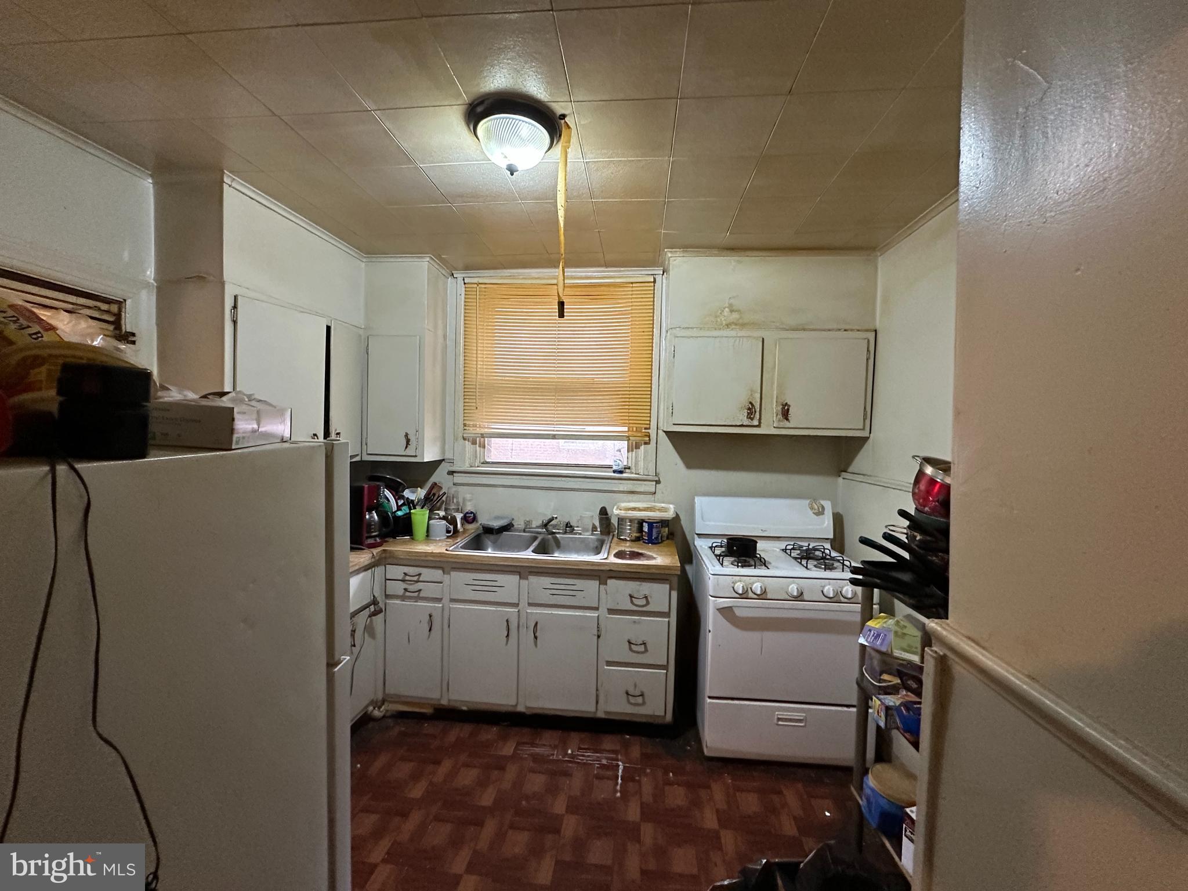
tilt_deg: -0.7
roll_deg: -1.0
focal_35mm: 14
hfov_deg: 102.1
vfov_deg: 85.7
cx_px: 594
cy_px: 446
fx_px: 480
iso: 500
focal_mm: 2.22
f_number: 2.2
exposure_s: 1/60
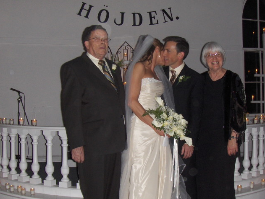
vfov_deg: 28.1
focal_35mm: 52
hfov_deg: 36.6
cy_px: 106
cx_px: 160
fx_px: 399
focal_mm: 6.5
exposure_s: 1/60
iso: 100
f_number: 3.5
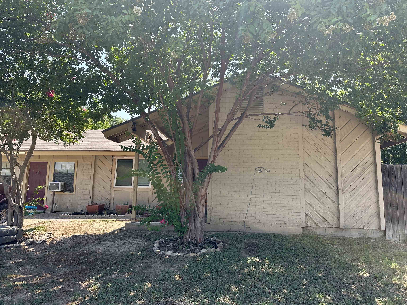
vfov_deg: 56.8
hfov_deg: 71.6
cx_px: 204
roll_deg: -1.3
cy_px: 152
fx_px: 282
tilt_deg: +8.4
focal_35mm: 24
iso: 80
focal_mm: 6.86
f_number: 1.78
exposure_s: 1/822
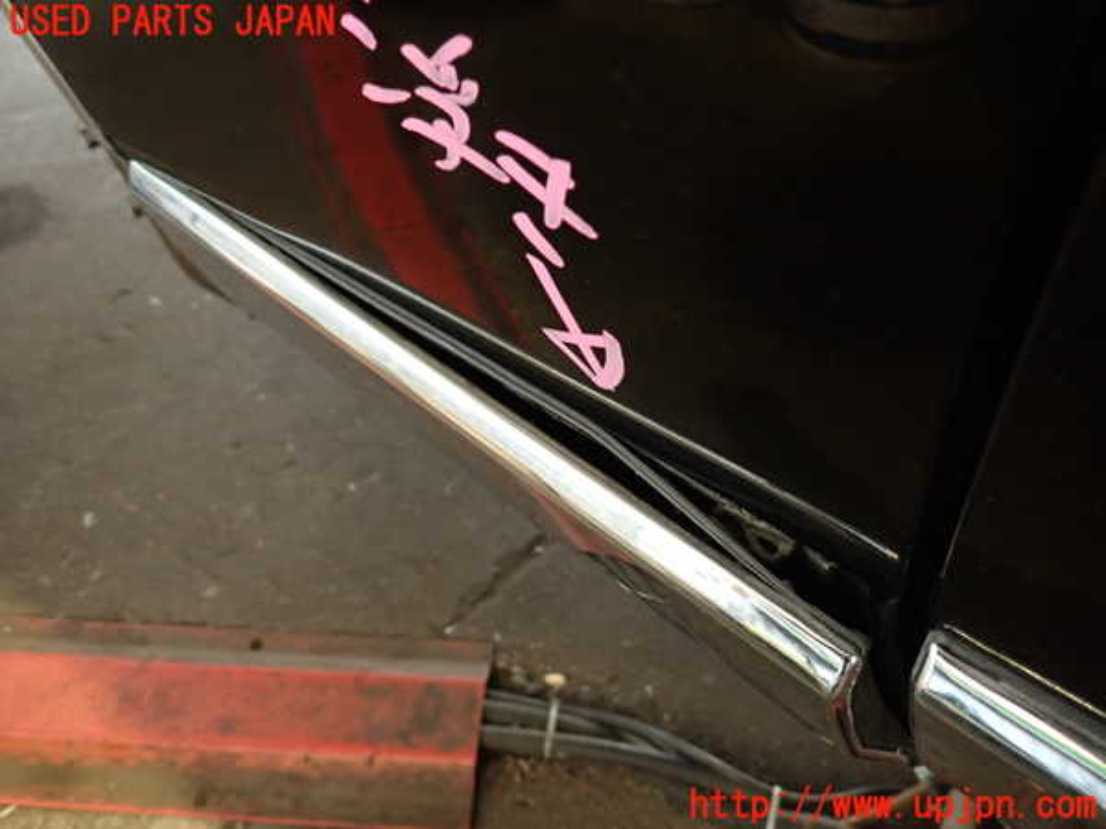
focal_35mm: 25
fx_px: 799
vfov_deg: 54.9
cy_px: 414
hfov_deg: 69.4
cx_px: 553
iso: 400
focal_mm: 4.5
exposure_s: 1/30
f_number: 2
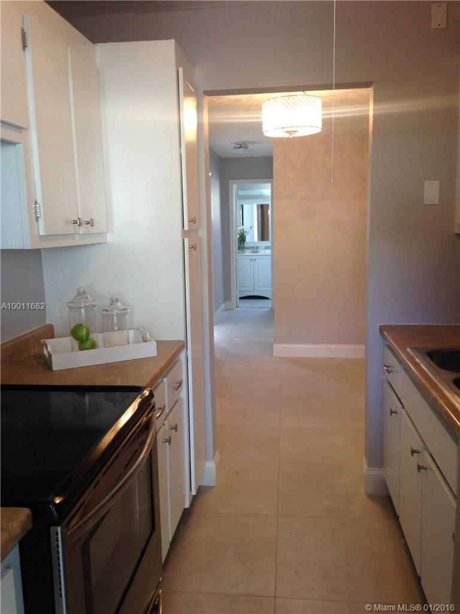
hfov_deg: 42.9
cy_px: 307
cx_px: 230
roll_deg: -1.6
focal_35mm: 33
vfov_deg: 55.4
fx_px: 585
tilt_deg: -4.0
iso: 64
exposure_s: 1/20
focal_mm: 4.12
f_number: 2.4
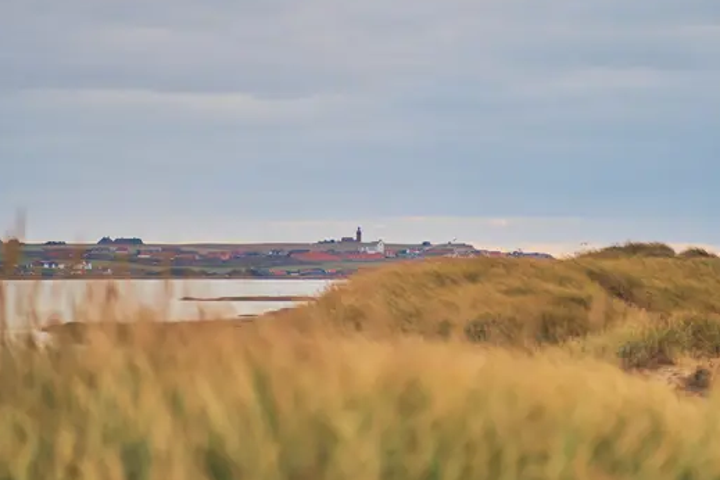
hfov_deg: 11.1
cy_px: 194
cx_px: 379
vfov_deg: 7.4
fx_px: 3700
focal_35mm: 185
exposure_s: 1/1000
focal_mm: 85
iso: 160
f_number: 1.8
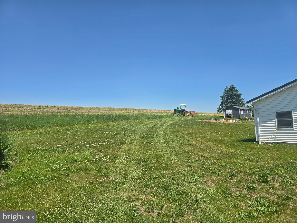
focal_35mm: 23
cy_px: 112
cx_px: 148
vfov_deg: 58.9
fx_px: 197
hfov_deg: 73.9
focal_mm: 6.3
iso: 12
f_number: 1.7
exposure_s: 1/1111
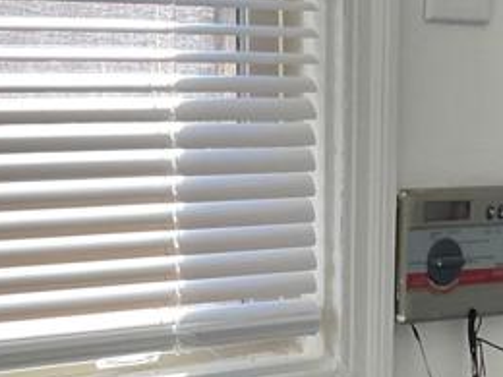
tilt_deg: -21.7
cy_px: 665
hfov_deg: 17.0
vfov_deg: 12.0
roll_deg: -2.4
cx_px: 474
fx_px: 1657
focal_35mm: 114
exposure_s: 1/120
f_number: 1.8
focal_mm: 3
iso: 50
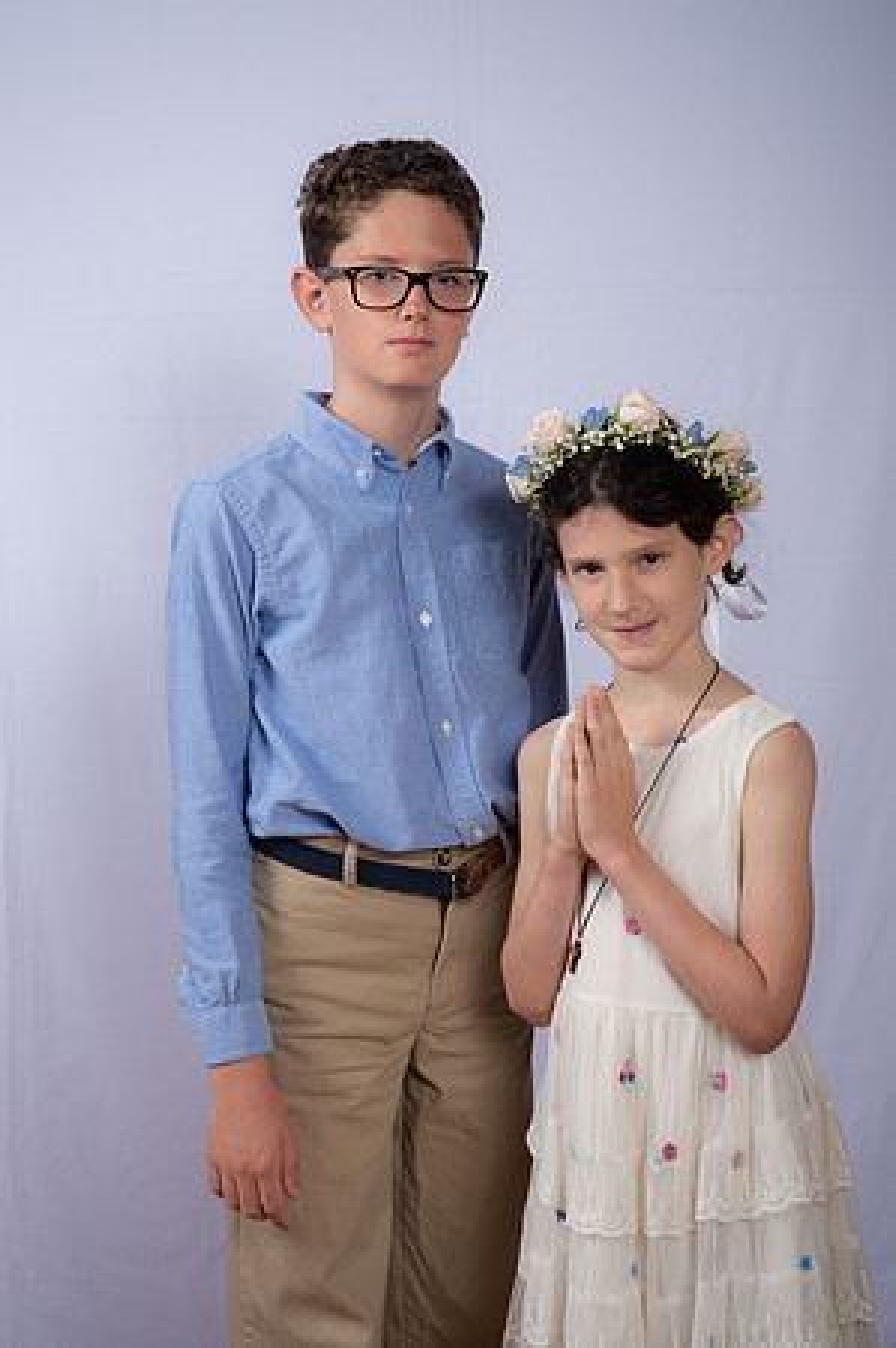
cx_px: 448
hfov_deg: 20.6
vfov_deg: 30.5
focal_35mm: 66
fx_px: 2470
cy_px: 674
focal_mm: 66
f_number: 8
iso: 250
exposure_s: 1/160
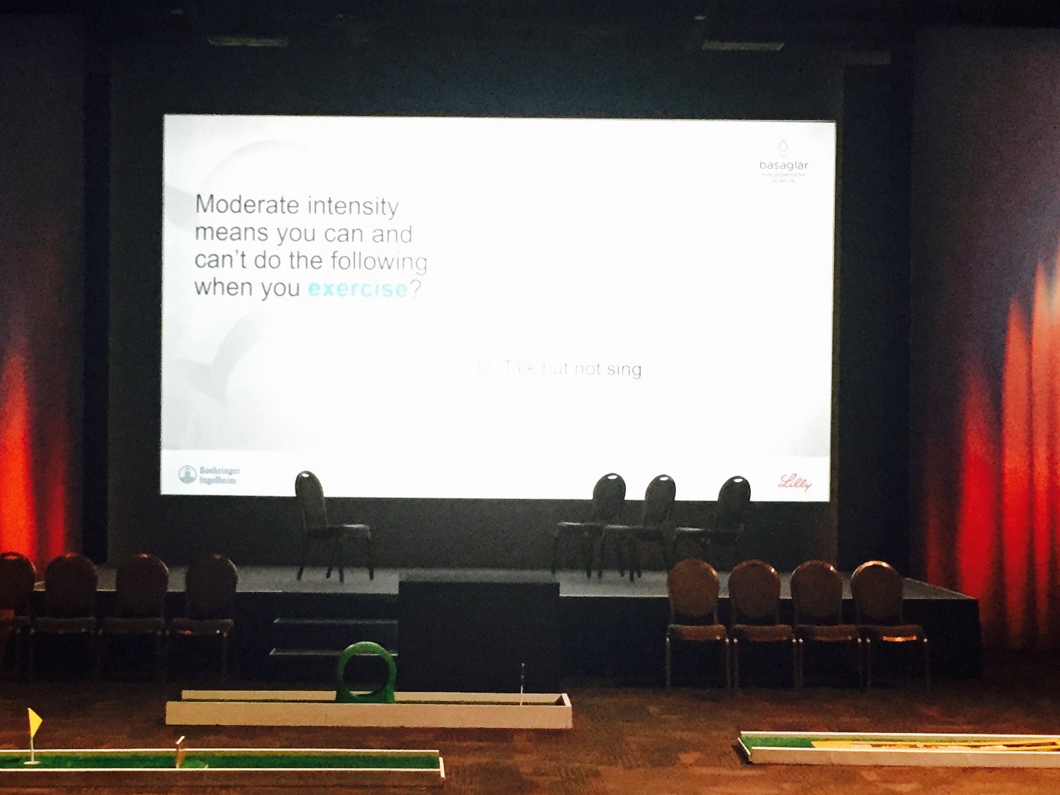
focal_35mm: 63
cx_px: 507
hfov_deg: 30.7
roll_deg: -1.6
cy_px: 497
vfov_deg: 23.2
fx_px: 1929
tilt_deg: -2.4
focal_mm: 4.15
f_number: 2.2
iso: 250
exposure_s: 1/30
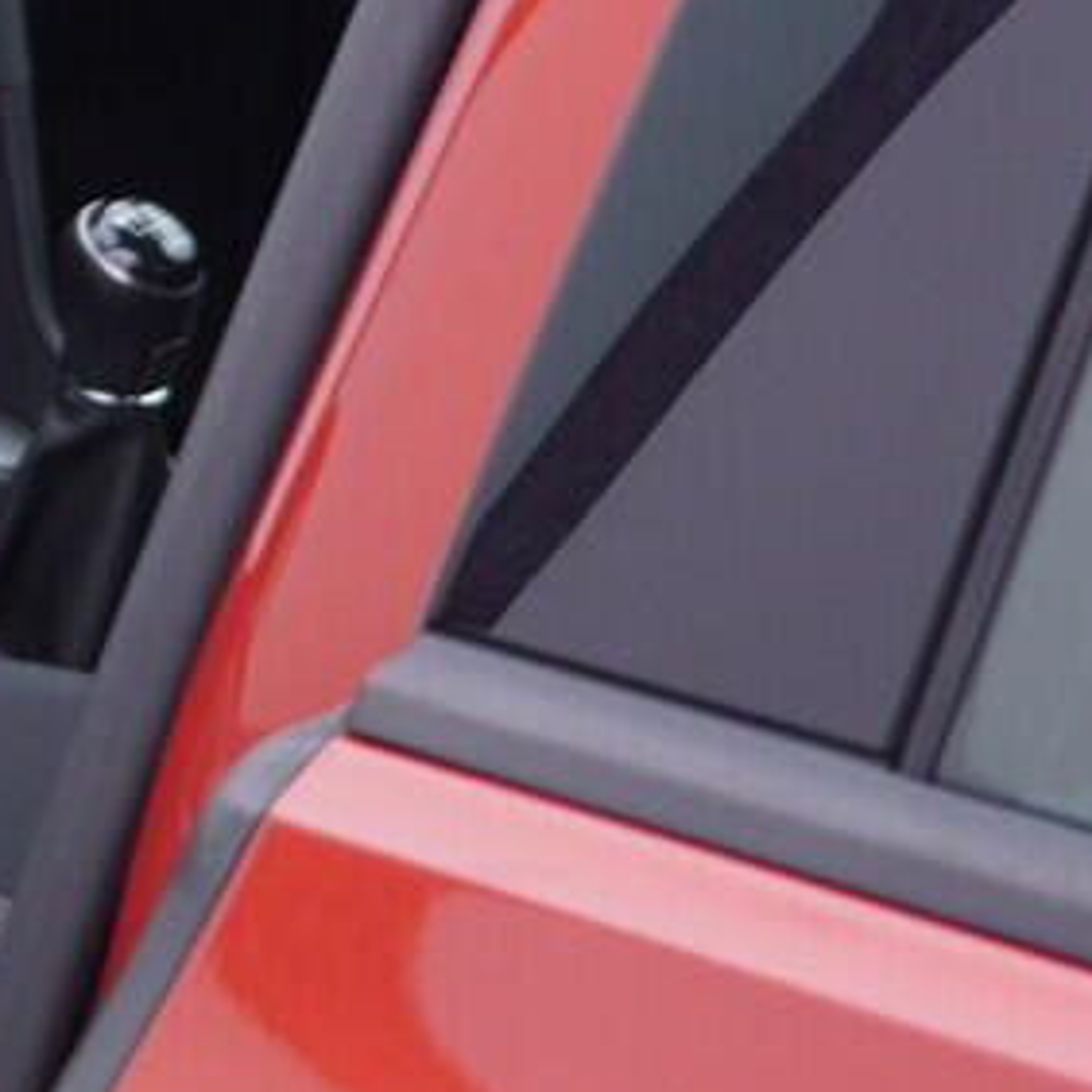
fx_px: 5568
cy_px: 23
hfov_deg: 9.9
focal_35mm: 156
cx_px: -1475
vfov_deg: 11.1
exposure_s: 1/50
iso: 125
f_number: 3.2
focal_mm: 24
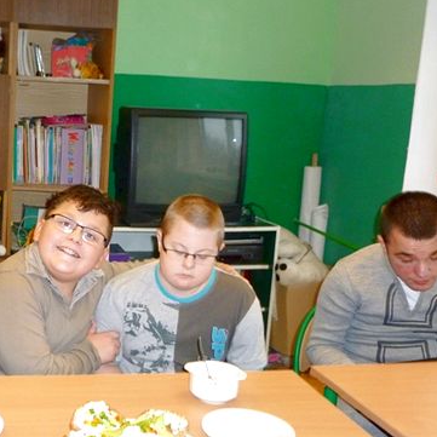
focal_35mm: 48
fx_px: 686
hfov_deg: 34.3
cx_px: 90
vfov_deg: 35.3
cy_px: 233
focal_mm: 5
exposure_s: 1/60
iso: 250
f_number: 3.3
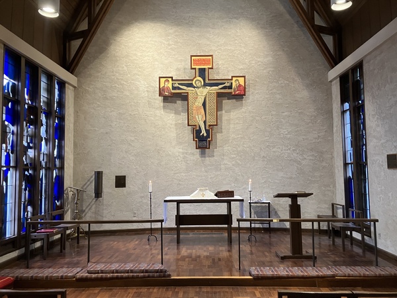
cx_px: 198
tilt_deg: +5.5
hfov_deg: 63.4
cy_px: 149
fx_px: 321
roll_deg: +0.3
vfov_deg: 49.7
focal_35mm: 28
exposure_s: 1/40
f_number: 1.8
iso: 250
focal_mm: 3.99
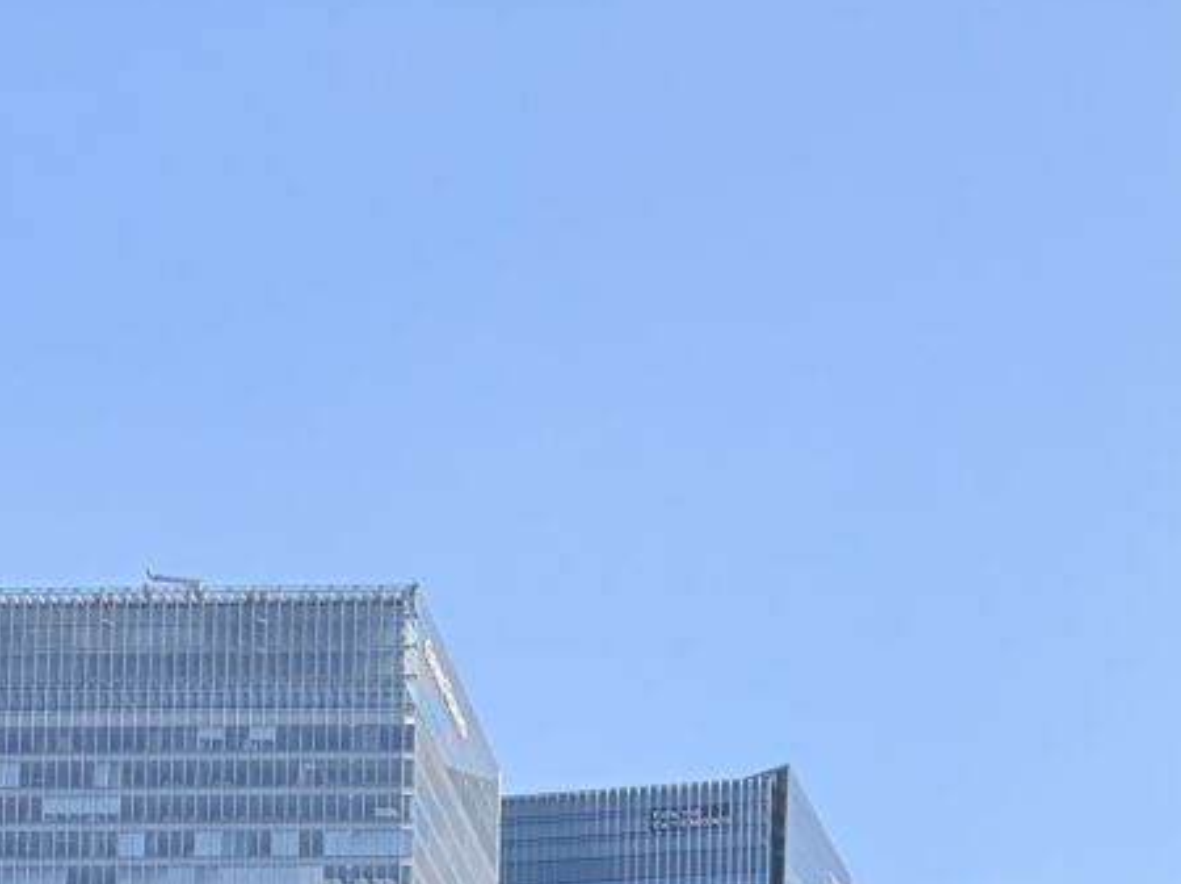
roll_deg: -0.4
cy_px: 1876
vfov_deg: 11.7
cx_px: 958
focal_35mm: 111
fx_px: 3785
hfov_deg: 17.6
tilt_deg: +5.9
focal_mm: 5.96
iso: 50
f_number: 1.6
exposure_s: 1/2141
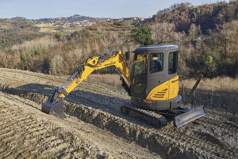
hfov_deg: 50.7
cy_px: 80
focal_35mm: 38
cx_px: 119
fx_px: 251
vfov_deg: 35.1
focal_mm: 38
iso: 100
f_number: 5.6
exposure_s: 1/250
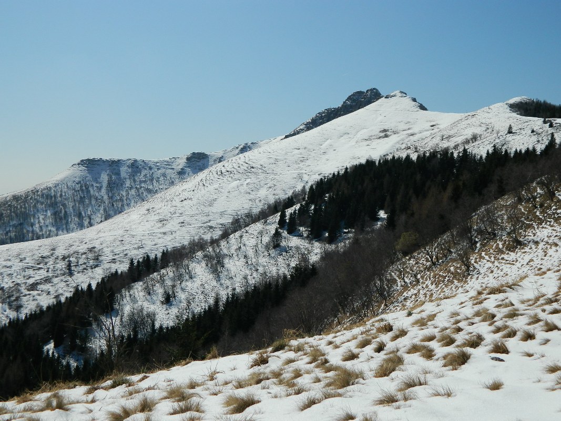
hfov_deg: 45.8
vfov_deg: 35.1
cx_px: 280
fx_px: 664
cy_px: 210
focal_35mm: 41
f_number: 9.8
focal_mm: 7.3
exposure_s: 1/400
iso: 80
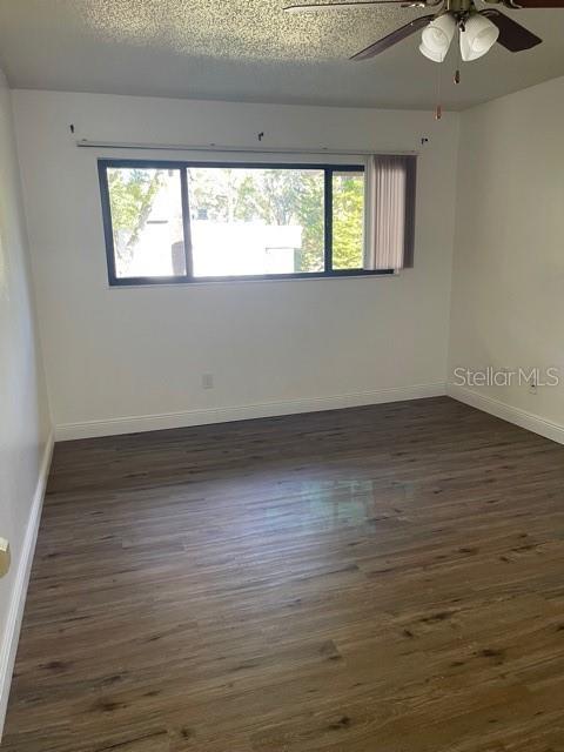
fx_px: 565
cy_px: 376
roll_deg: +1.5
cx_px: 282
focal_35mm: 26
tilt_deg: -14.3
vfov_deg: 67.3
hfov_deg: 53.1
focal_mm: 5.1
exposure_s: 1/100
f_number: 1.6
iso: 125
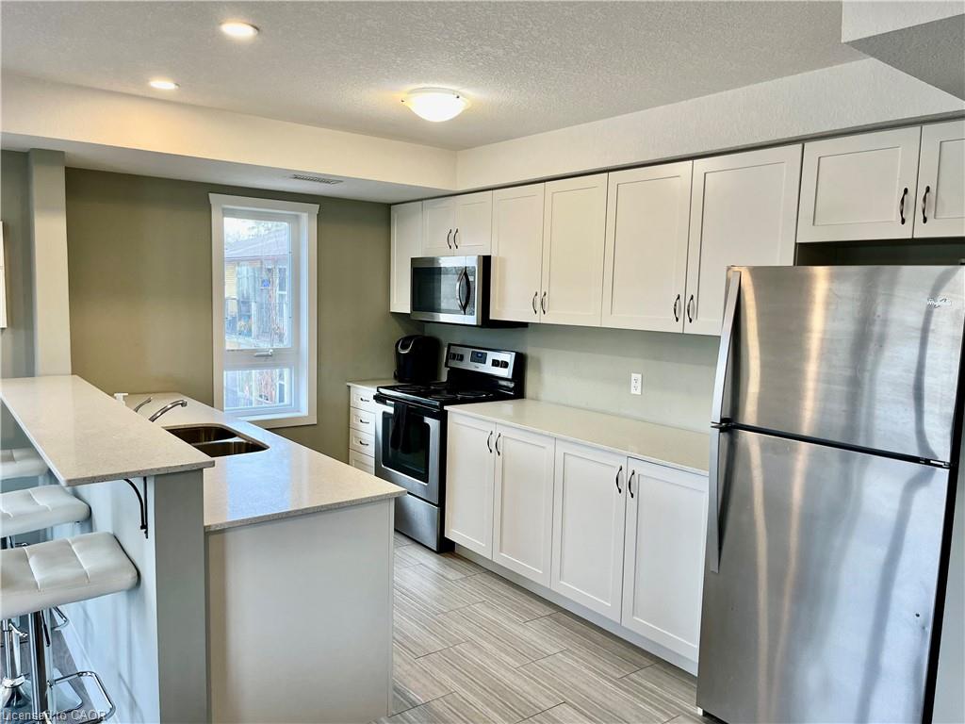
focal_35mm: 26
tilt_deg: -5.4
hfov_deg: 67.3
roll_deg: +0.5
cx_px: 482
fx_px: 725
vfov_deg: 53.1
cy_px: 362
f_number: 1.6
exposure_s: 1/120
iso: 100
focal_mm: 5.1
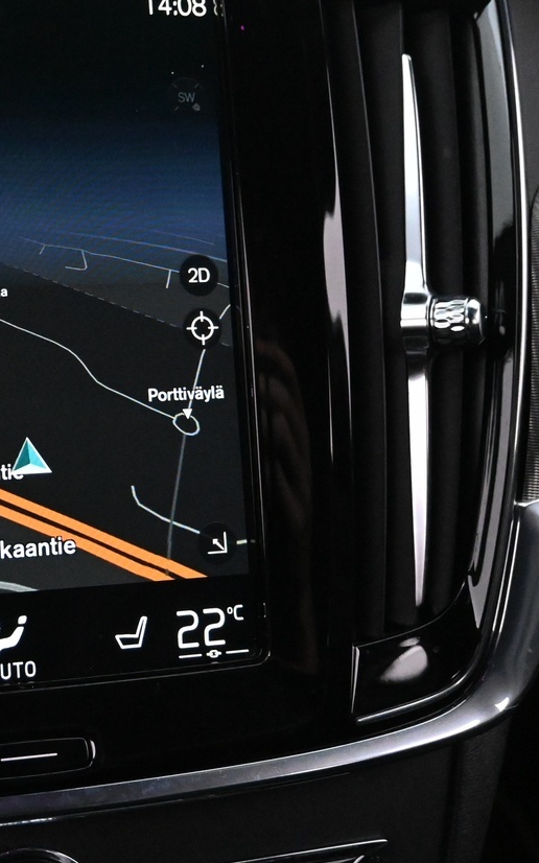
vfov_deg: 34.7
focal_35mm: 58
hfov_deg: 20.9
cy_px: 326
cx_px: -74
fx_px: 1375
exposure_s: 1/40
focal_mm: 19.5
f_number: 3.8
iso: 6400
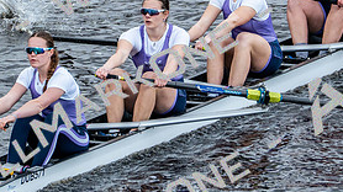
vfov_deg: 1.2
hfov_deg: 2.2
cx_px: 202
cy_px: 19
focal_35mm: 988
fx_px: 8981
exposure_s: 1/1250
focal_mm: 452
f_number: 6.3
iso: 1600
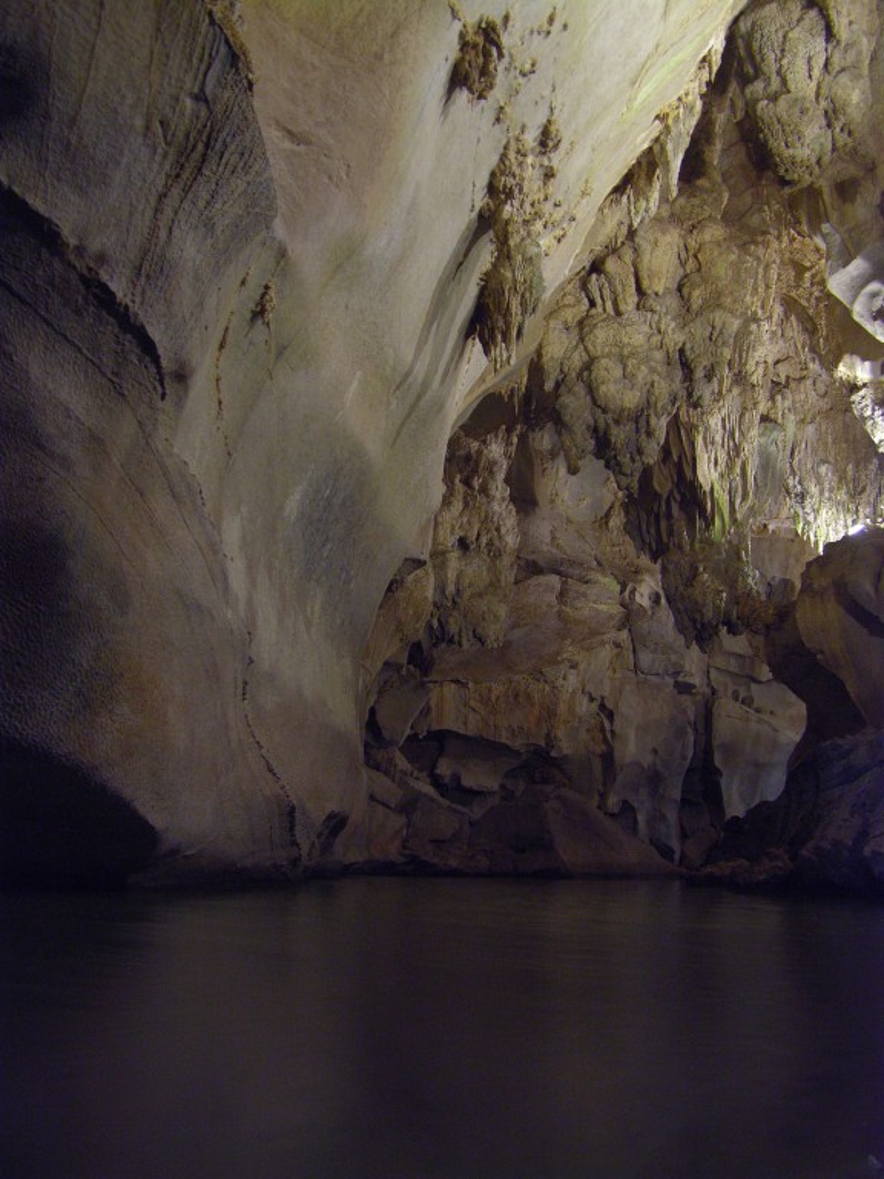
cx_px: 442
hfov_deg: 40.7
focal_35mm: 35
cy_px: 590
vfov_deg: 52.6
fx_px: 1192
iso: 200
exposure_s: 2
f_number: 2.8
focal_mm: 8.9
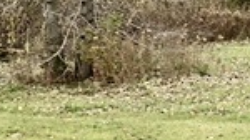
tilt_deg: -6.8
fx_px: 861
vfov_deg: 9.3
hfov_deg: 14.5
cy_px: 132
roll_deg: +0.3
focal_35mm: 130
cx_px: 453
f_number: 1.8
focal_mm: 4
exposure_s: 1/558
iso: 20
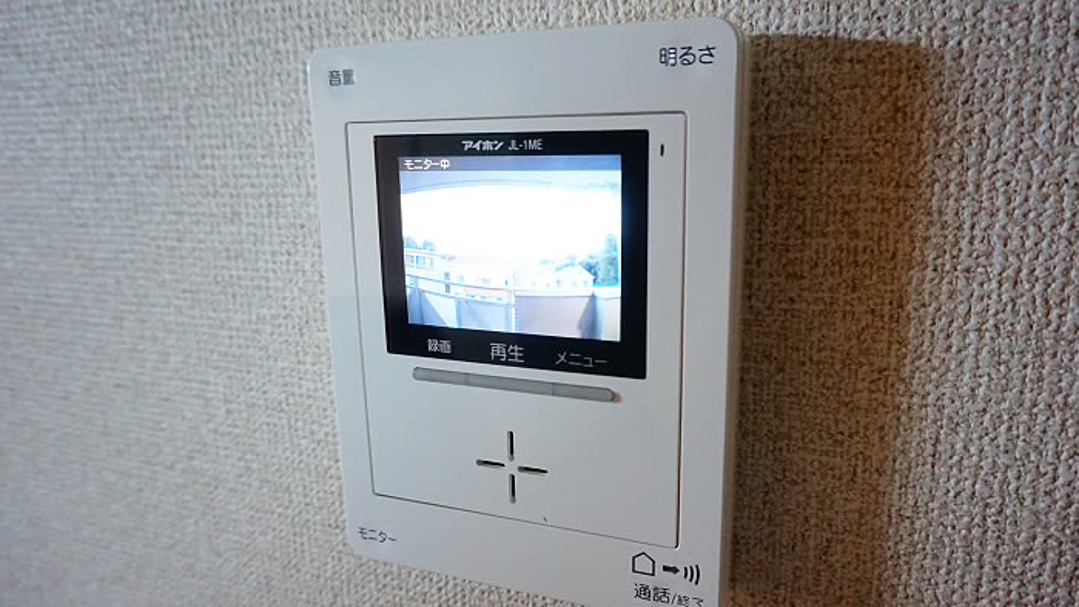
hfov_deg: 71.9
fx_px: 744
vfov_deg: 44.4
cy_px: 322
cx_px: 556
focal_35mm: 26
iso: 2000
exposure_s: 1/60
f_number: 3.5
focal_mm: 16
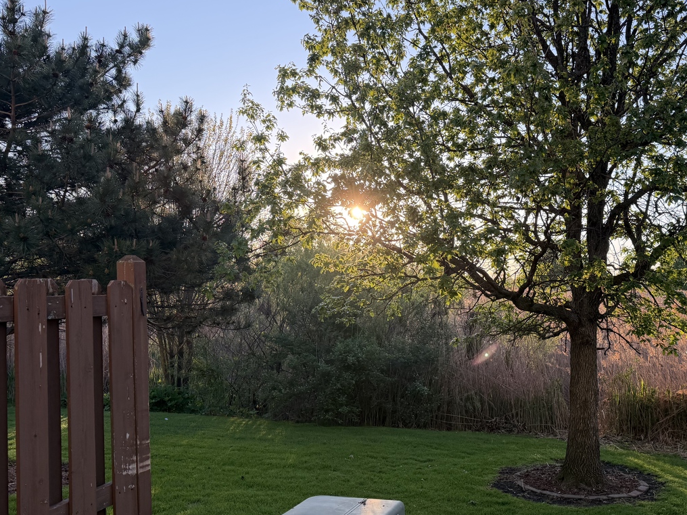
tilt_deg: +0.1
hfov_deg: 53.5
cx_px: 417
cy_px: 283
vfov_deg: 41.7
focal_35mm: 34
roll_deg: -0.9
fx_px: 675
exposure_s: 1/840
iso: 100
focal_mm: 6.76
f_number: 1.78
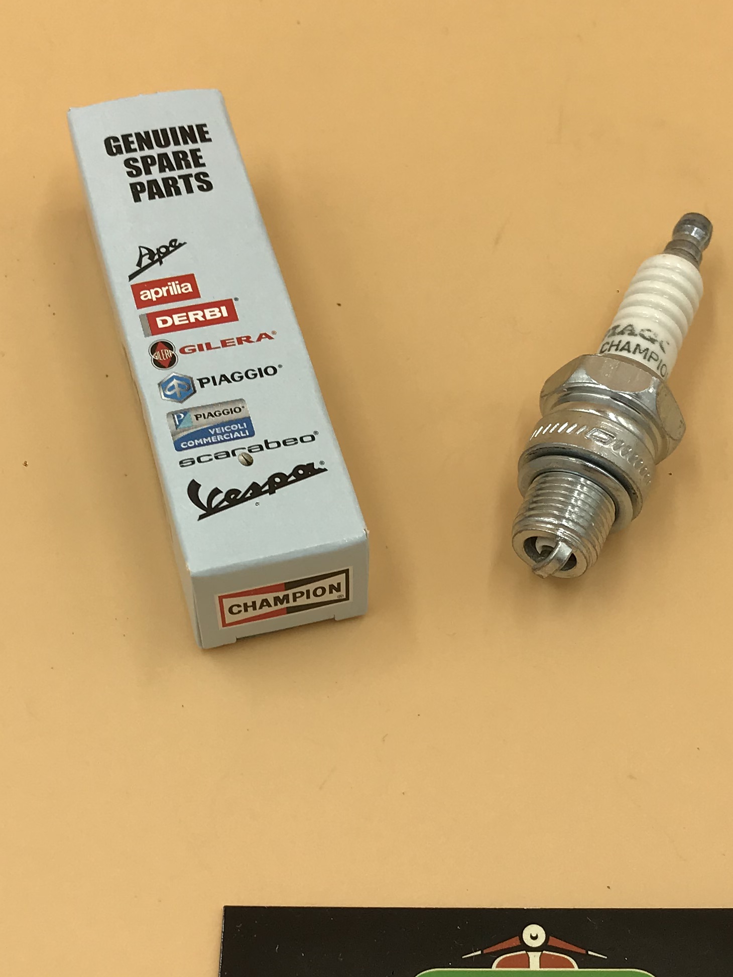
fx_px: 1637
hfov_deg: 25.2
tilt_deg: -61.1
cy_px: 599
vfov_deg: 33.1
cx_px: 446
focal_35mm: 58
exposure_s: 1/441
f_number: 1.8
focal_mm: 3.99
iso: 20
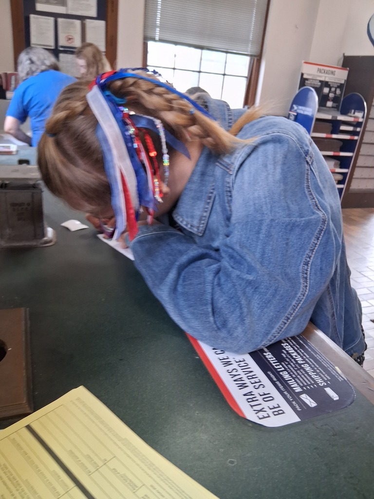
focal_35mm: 26
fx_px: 375
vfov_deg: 67.3
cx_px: 187
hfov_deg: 53.1
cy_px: 250
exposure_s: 1/50
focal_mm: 3.98
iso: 250
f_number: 1.8
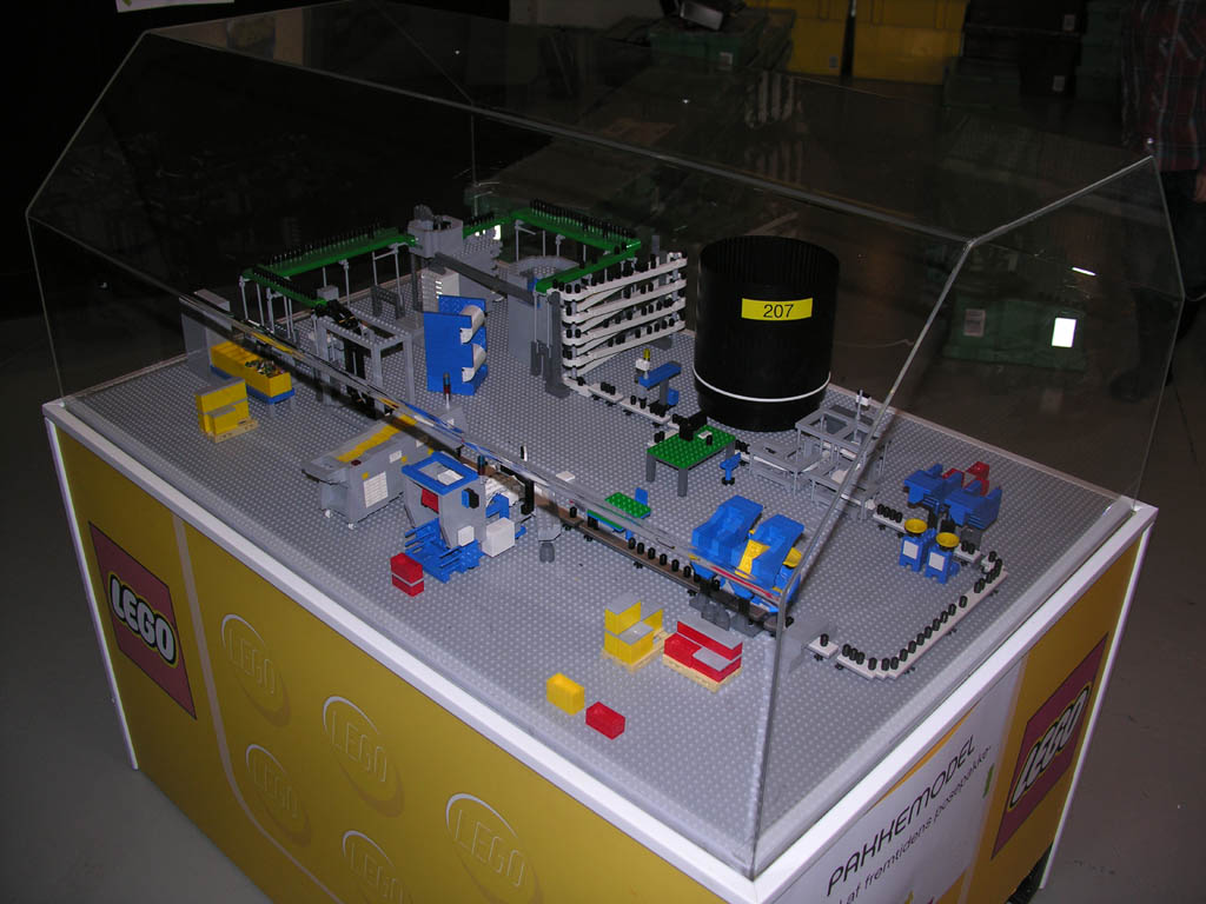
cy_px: 452
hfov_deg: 52.6
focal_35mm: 35
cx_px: 603
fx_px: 1219
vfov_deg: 40.7
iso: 50
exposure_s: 1/60.1
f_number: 2.8
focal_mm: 8.9
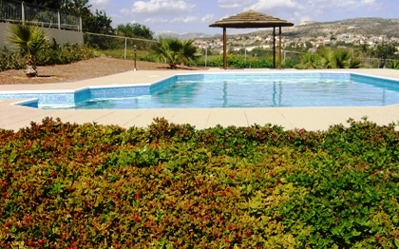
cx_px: 200
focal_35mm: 43
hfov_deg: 46.2
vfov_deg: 29.8
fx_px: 467
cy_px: 118
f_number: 4
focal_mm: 7.9
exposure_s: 1/1000
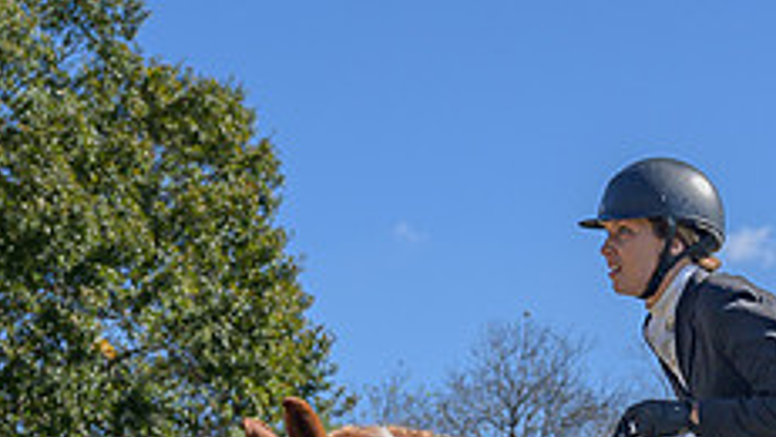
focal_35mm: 155
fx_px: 3190
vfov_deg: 7.6
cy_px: 728
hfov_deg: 13.9
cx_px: 483
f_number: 5.6
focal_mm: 44
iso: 200
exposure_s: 1/800
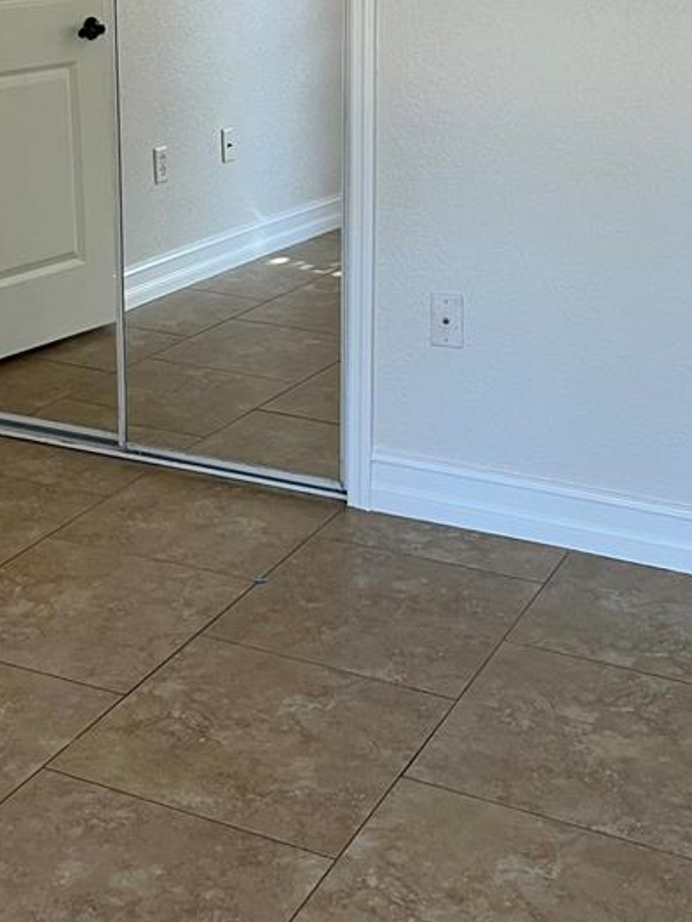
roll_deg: +0.7
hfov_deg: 24.7
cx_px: 228
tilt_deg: -11.9
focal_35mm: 59
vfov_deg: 32.0
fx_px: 1572
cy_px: 209
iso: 100
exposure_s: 1/60
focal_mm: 5.1
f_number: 1.6
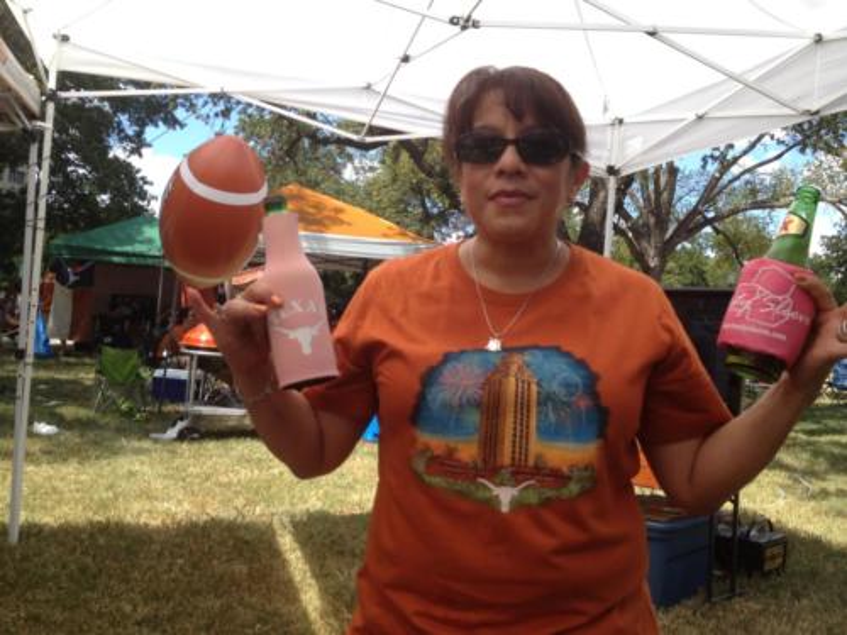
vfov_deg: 40.7
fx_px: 856
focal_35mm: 35
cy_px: 318
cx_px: 424
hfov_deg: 52.6
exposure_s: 1/673
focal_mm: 4.28
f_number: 2.4
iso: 64
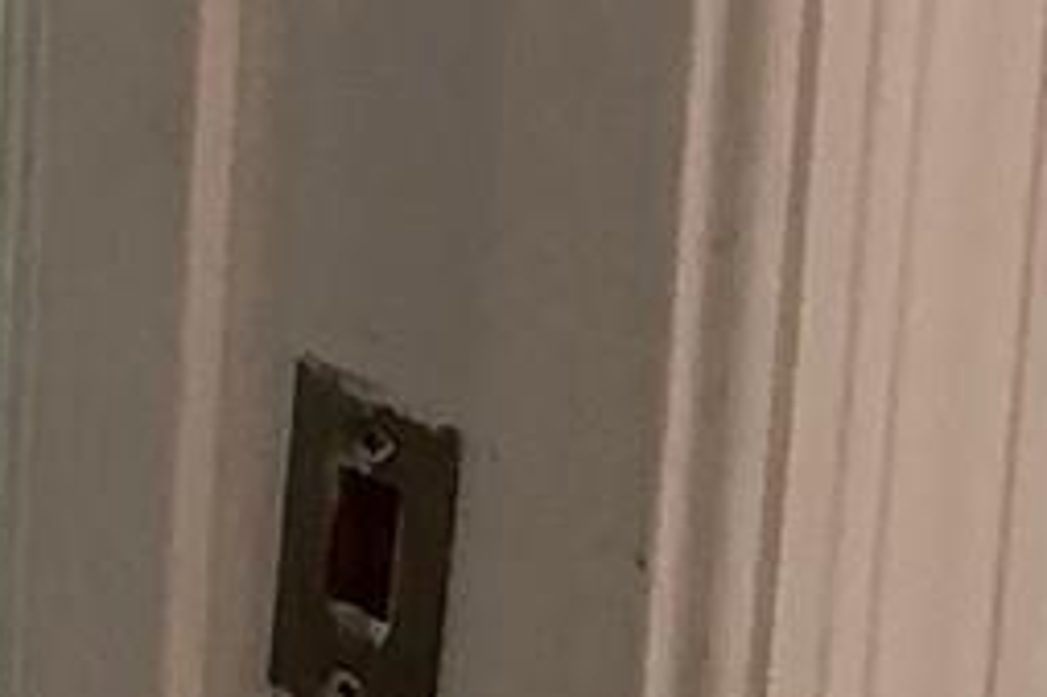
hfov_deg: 9.2
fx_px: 5522
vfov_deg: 6.5
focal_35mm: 190
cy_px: -1452
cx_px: -1805
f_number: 1.8
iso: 40
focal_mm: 3
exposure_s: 1/60
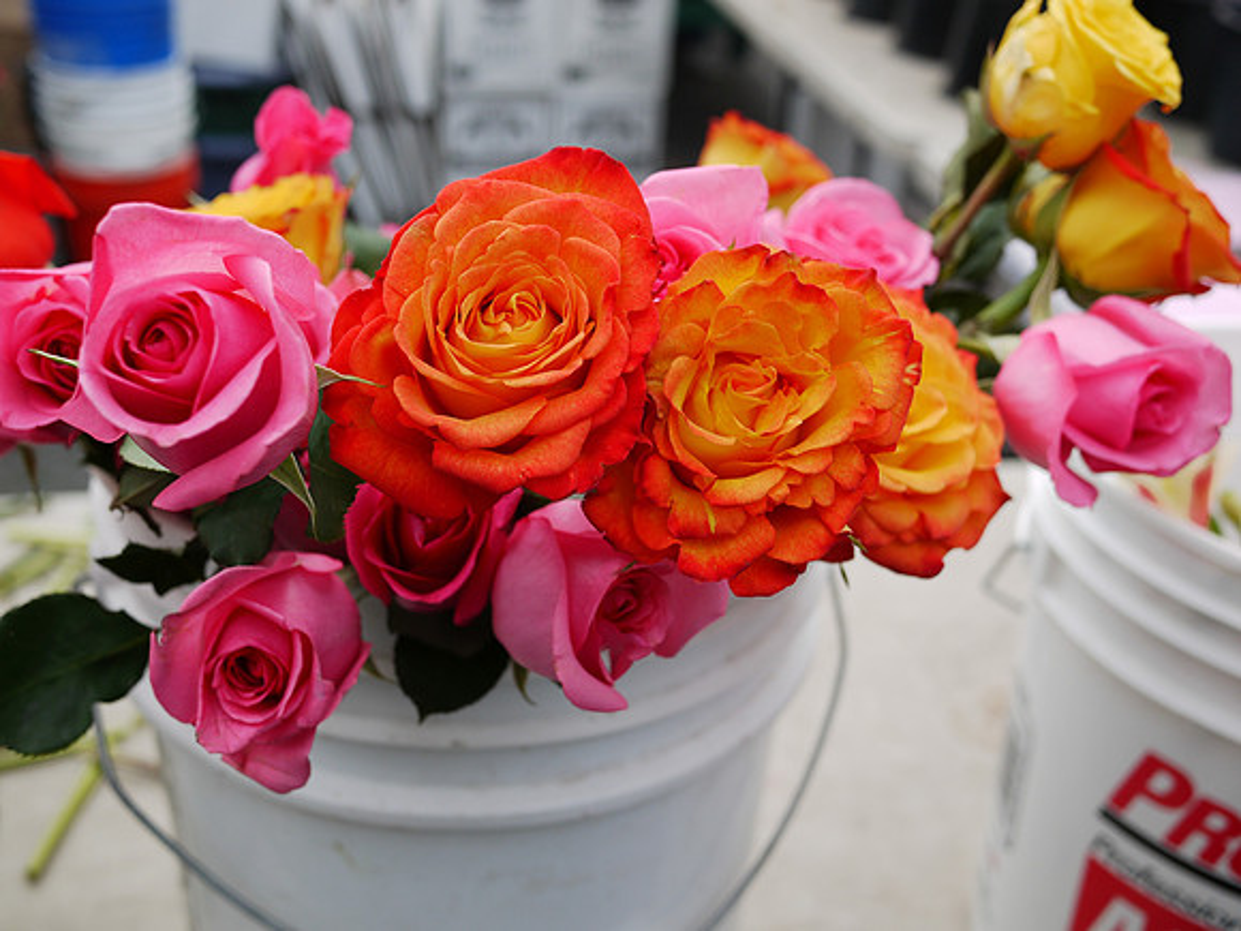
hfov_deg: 46.8
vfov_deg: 36.0
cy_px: 466
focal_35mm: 40
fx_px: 1434
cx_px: 620
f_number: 3.2
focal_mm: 20
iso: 100
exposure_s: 1/125
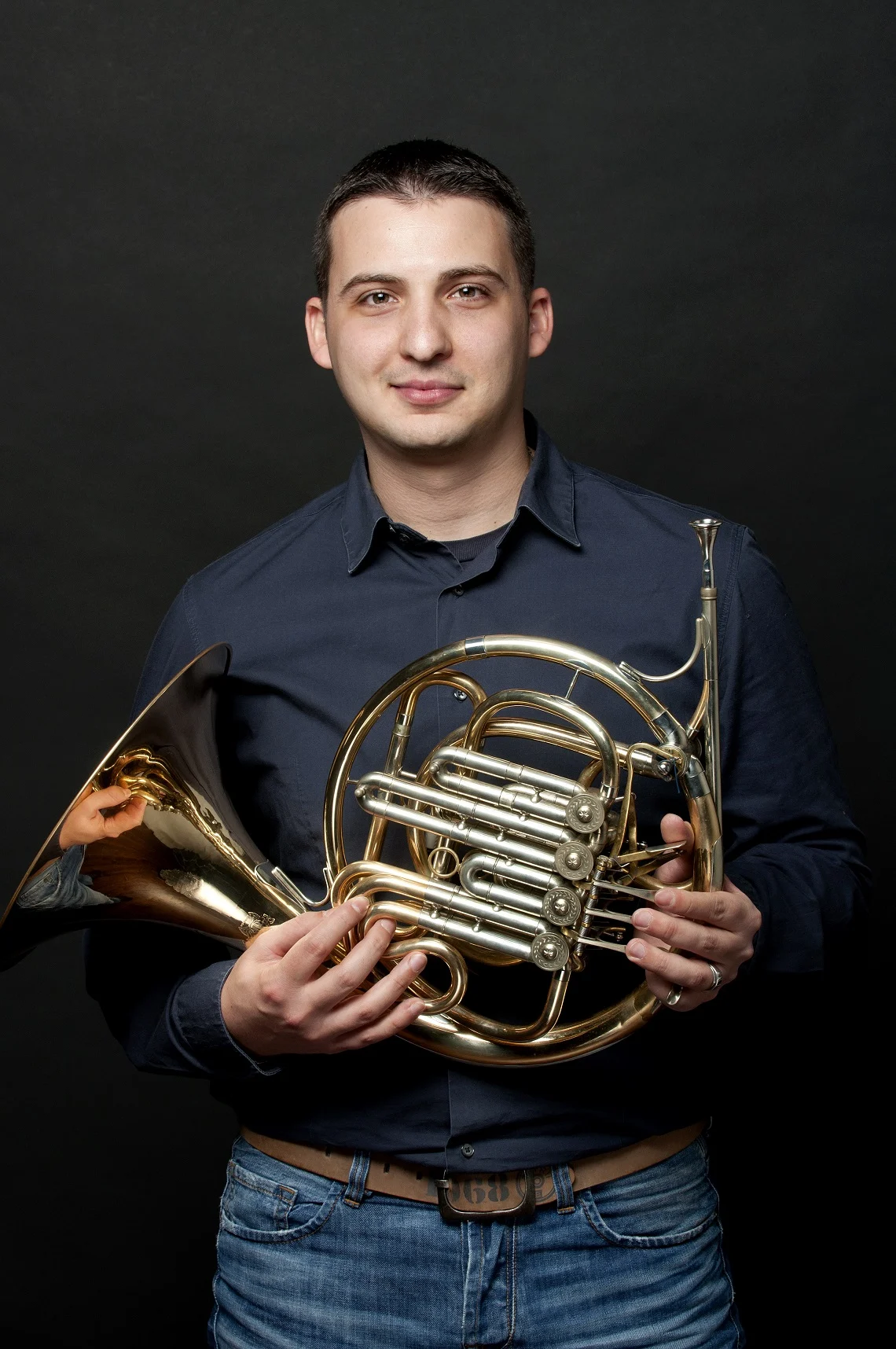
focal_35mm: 105
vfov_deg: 19.5
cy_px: 674
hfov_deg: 13.0
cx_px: 448
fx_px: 3929
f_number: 10
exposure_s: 1/125
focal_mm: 70
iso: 200
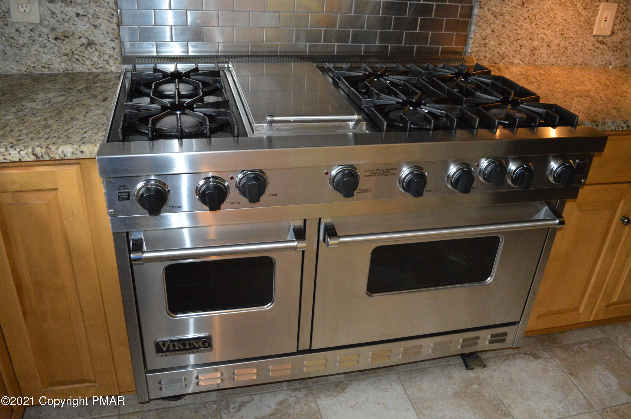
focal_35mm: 30
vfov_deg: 43.5
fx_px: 525
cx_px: 316
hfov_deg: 62.0
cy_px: 210
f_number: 3.8
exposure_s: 1/60
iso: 3200
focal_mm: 20
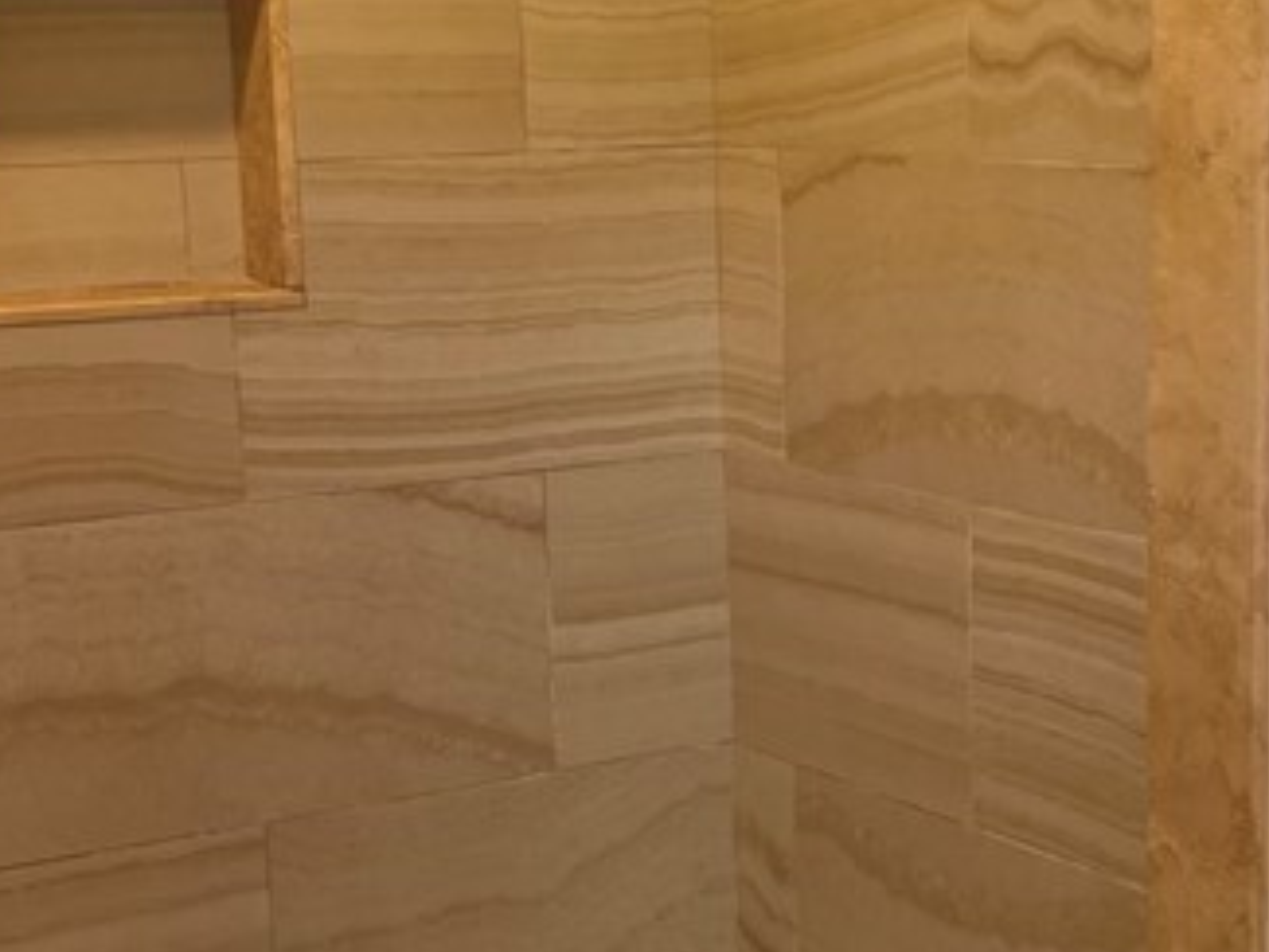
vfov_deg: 18.0
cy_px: 640
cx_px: 824
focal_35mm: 82
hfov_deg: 23.7
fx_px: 3007
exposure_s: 1/120
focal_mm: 5.7
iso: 64
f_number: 1.5
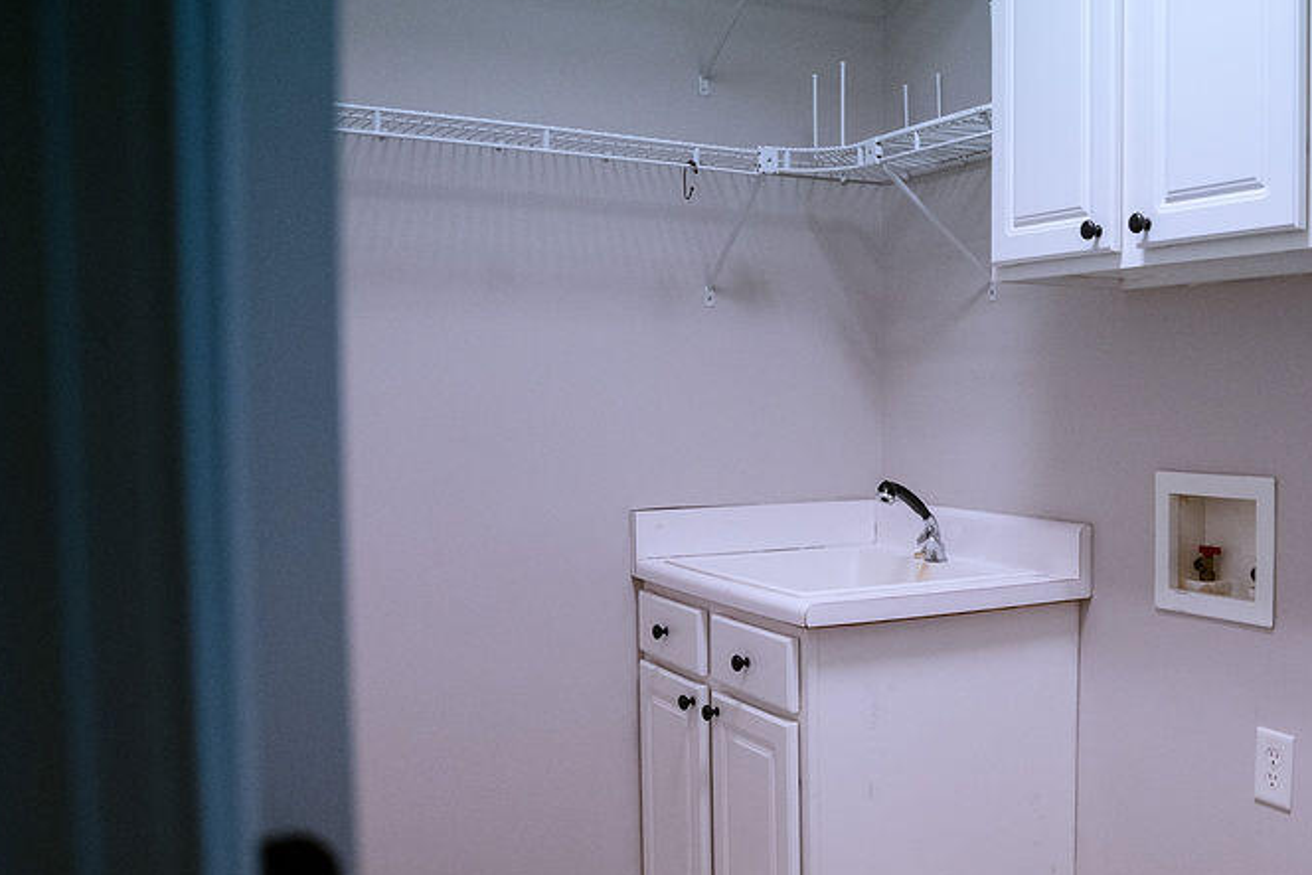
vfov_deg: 35.9
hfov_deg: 49.8
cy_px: 485
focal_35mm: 37
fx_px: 1349
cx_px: 986
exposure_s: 1/200
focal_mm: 24
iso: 3200
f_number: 2.8
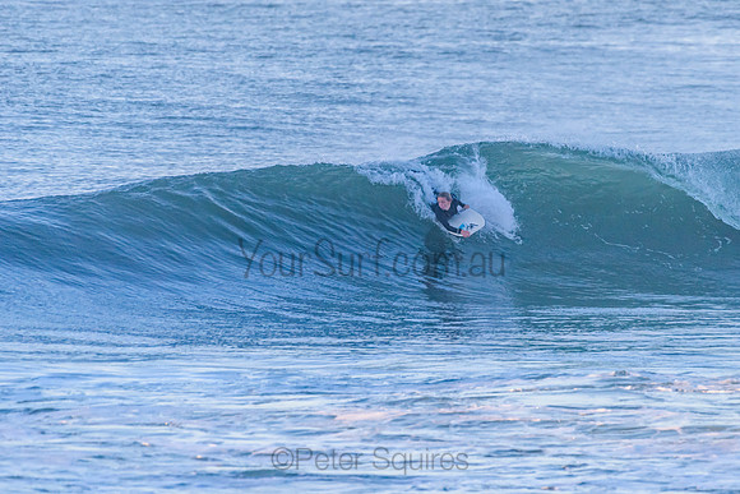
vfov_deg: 2.3
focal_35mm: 609
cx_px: 424
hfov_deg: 3.4
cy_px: 208
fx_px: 12514
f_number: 5.6
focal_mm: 500
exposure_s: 1/2000
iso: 900
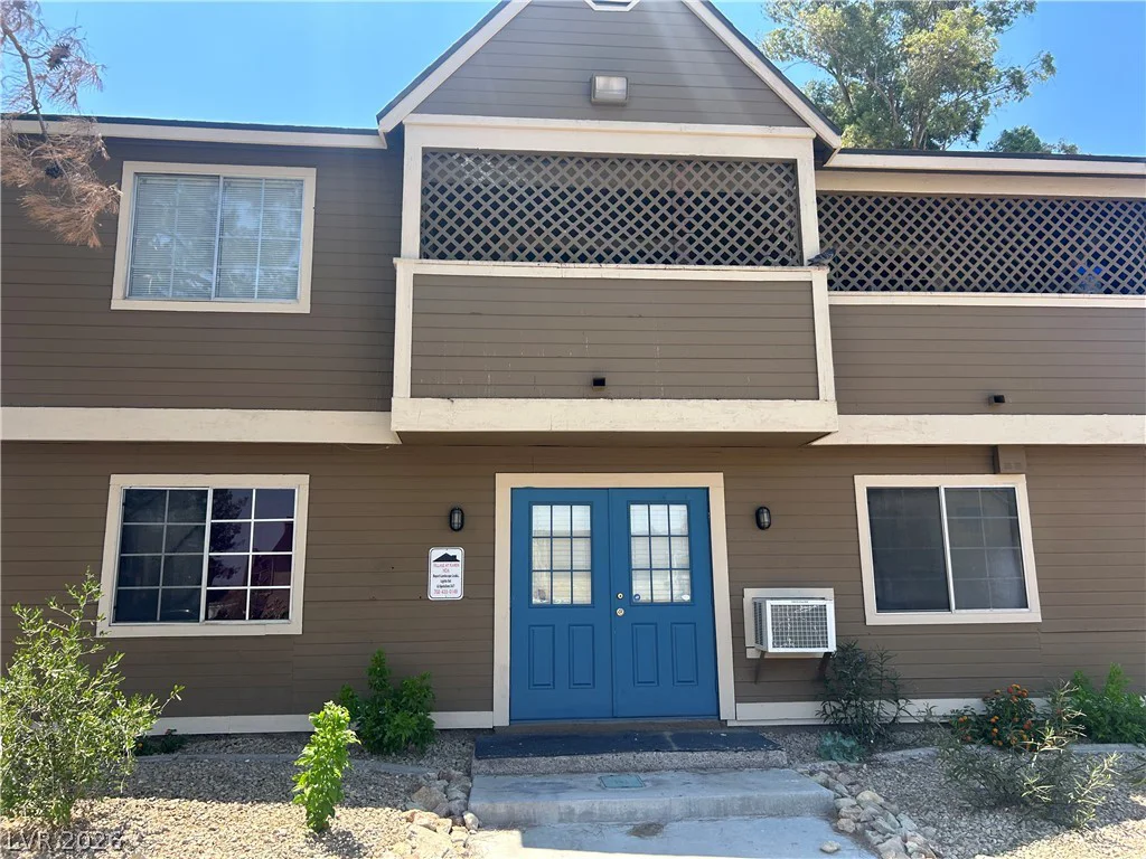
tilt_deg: +10.8
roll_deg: +1.6
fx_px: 861
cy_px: 430
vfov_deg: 53.1
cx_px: 573
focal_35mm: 26
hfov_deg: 67.3
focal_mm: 5.7
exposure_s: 1/1449
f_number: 1.5
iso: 50
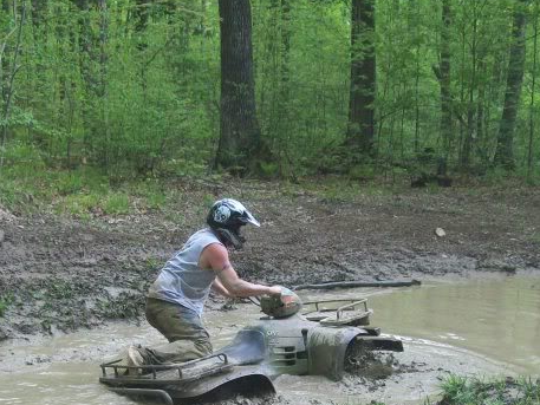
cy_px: 341
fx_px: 983
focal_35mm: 63
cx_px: 222
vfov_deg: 22.9
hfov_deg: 30.7
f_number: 2.7
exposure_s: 1/125
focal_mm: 6
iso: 103
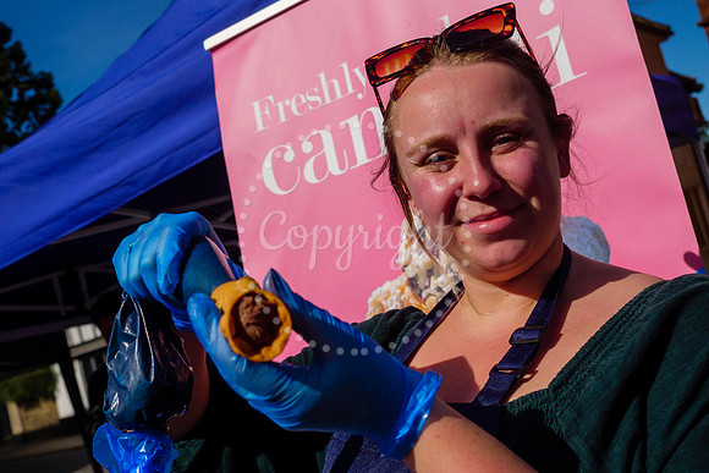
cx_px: 354
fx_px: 799
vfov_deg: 33.0
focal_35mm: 41
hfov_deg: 47.9
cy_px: 236
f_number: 4
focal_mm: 19
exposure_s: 1/5000
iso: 200
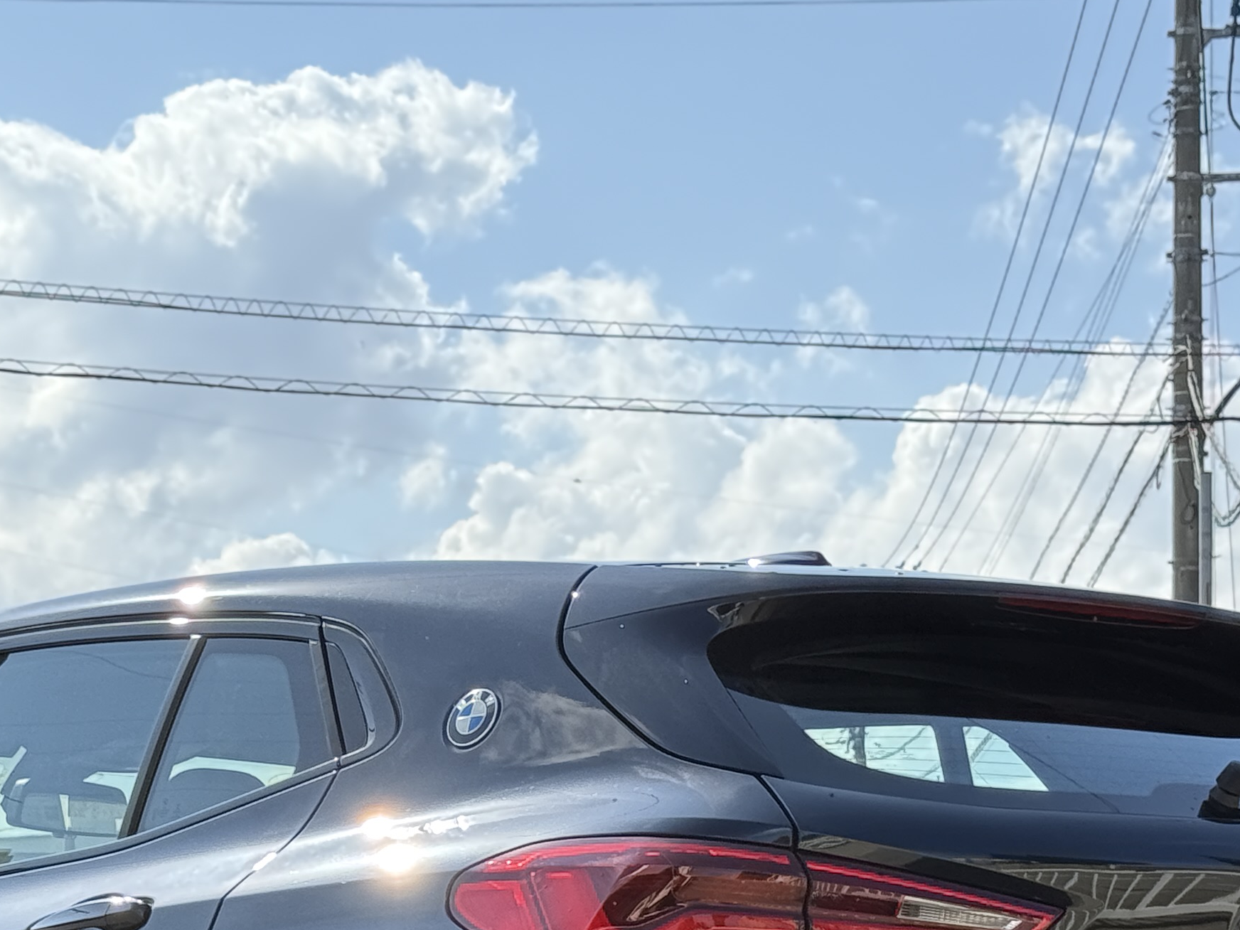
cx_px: 425
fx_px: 3976
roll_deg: +0.0
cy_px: 1011
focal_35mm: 111
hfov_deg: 17.7
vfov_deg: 13.1
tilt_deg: +0.3
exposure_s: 1/1931
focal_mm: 6.76
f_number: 1.78
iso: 100
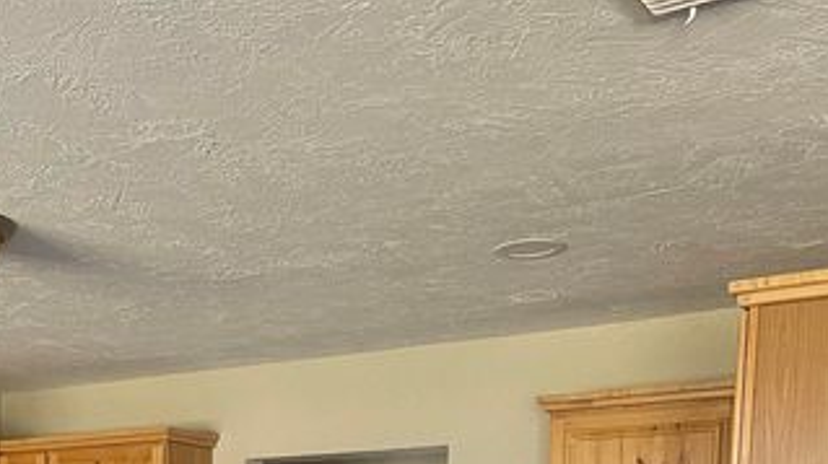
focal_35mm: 57
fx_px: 1251
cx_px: 202
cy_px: 735
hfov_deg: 35.8
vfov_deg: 18.2
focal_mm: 5.1
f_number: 1.6
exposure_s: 1/60
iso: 125
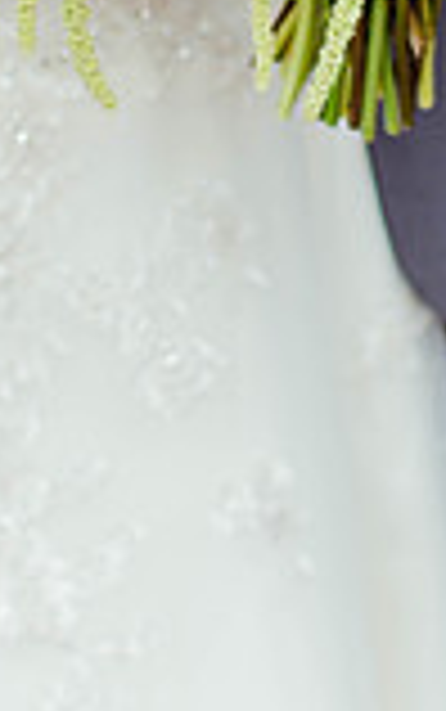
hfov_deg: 8.6
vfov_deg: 13.4
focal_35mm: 152
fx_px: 2951
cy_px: -140
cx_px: 414
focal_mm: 35
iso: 250
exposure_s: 1/200
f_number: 2.2
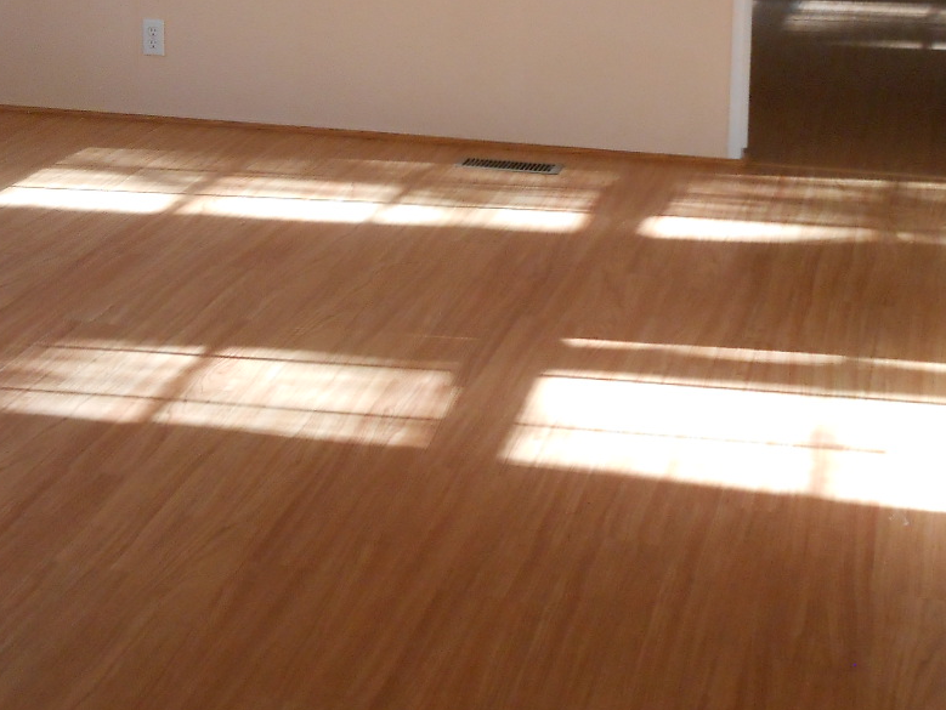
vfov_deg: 18.5
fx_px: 2133
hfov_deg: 24.3
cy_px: 27
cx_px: 81
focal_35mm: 78
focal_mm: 6.8
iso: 250
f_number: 4.2
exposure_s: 1/30
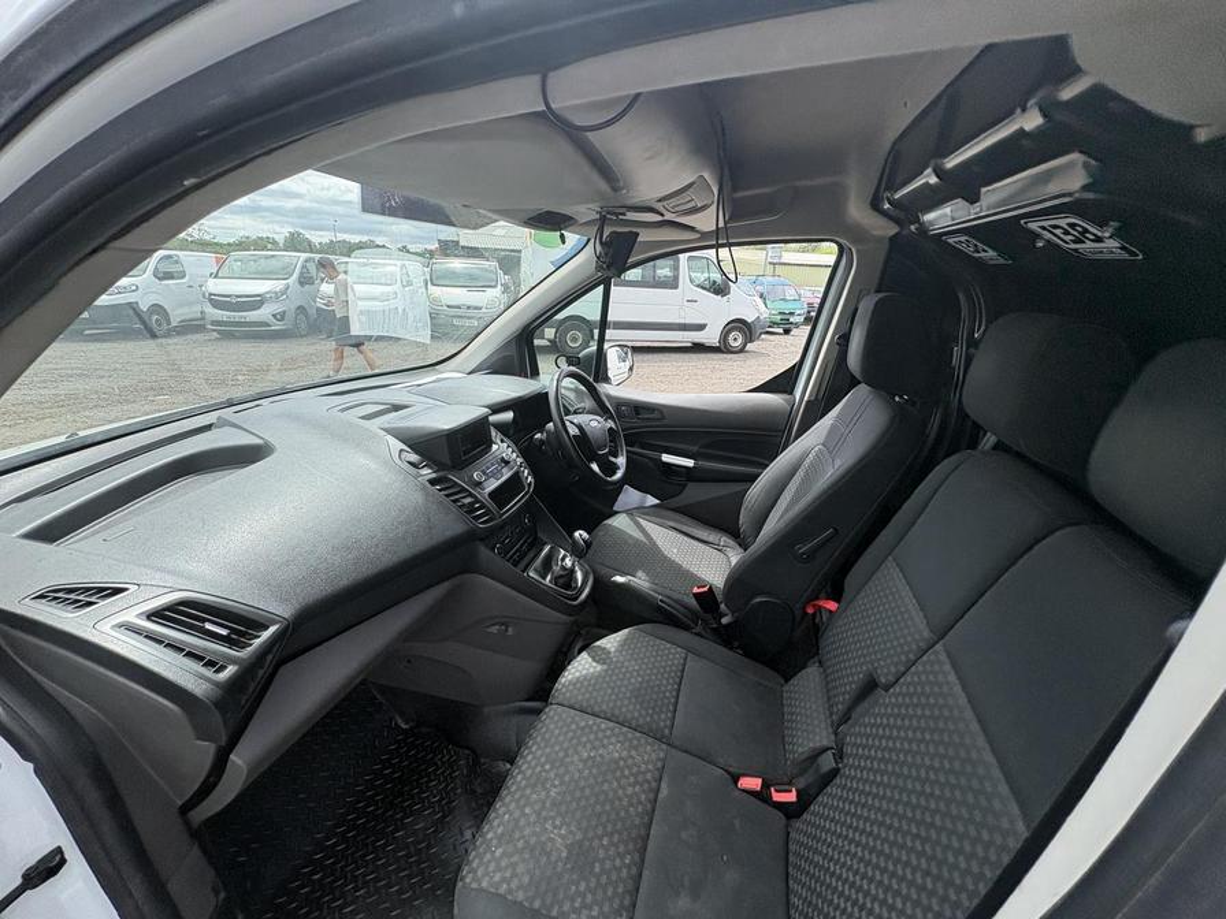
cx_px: 613
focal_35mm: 14
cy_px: 460
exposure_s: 1/771
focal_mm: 2.22
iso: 50
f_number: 2.2
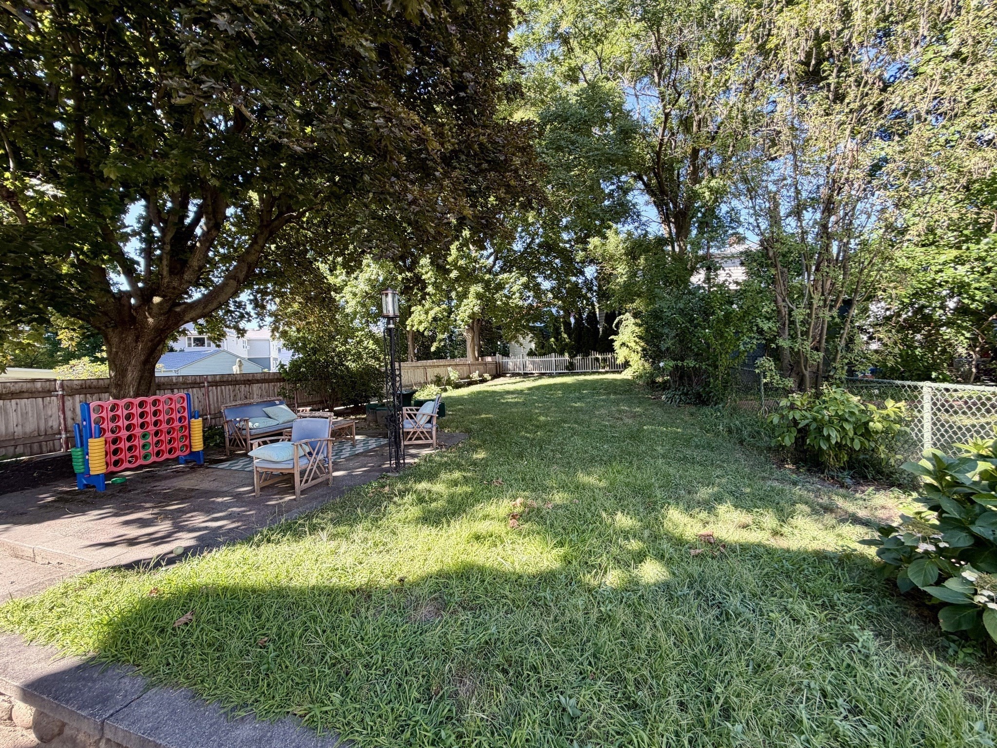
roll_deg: +1.0
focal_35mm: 14
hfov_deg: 102.1
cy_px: 374
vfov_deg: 85.7
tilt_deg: -1.5
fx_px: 403
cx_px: 498
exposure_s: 1/121
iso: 50
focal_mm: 2.22
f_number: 2.2
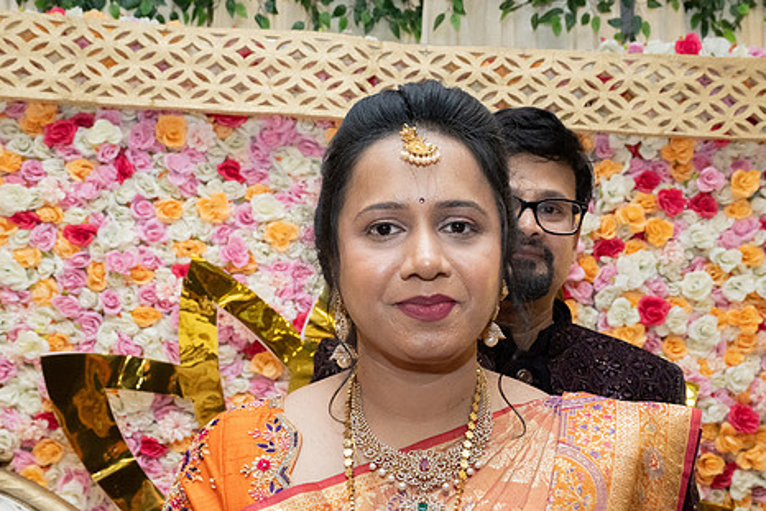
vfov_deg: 27.0
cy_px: 302
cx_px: 383
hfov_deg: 39.6
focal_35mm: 50
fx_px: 1064
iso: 1250
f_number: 11
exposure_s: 1/160
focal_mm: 40
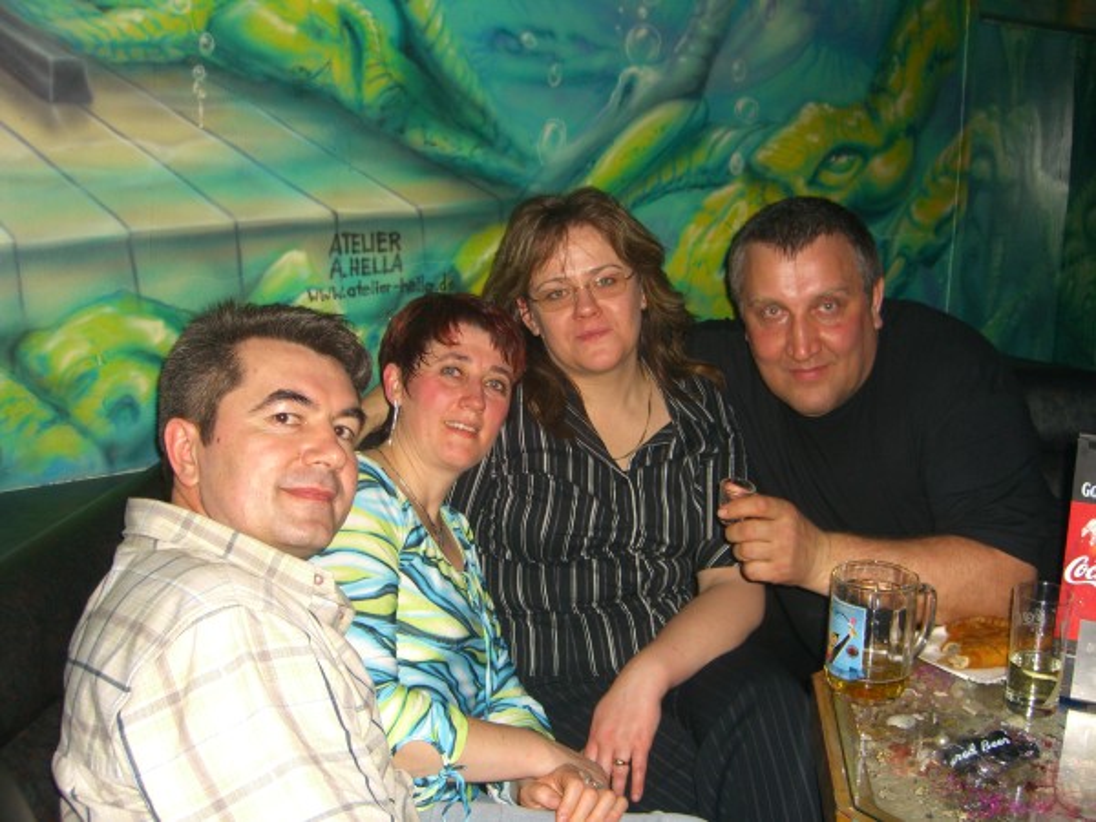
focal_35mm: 38
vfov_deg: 37.7
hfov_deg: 49.0
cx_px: 548
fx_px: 1203
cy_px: 411
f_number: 2.8
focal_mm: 7.9
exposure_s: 1/60
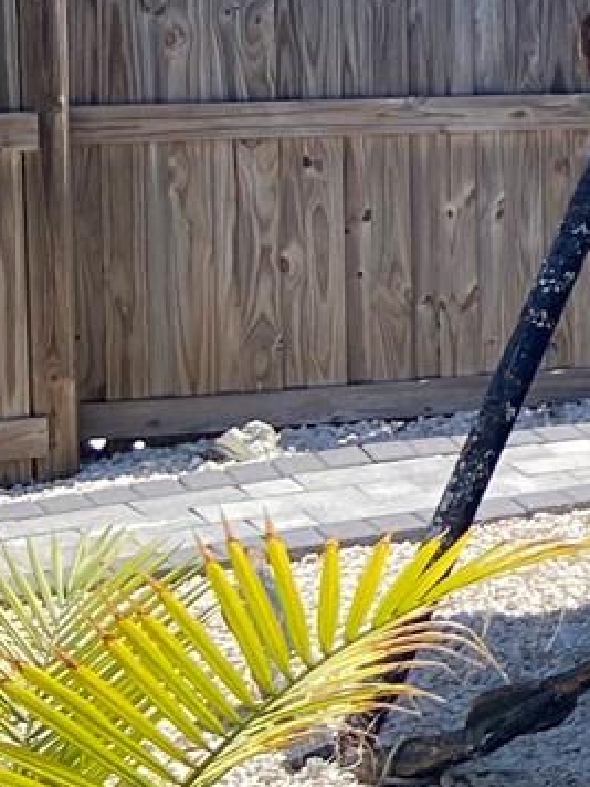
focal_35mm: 117
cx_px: 1671
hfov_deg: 10.0
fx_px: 2659
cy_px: 113
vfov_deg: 16.7
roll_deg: +0.0
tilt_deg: -3.9
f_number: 1.8
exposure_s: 1/1866
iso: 32
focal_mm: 4.25
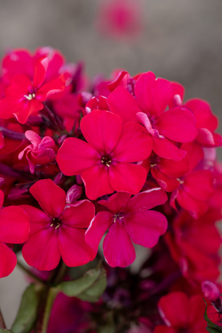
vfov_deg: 19.5
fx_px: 971
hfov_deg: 13.0
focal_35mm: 105
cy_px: 166
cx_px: 111
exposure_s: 1/200
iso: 250
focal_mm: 105
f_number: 8
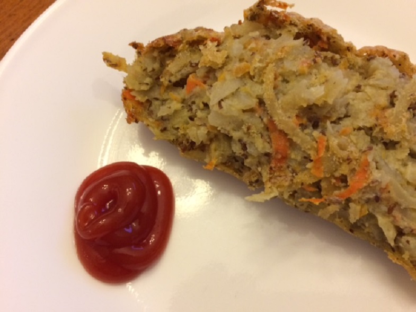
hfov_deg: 61.7
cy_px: 156
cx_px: 208
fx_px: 348
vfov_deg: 48.2
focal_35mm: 29
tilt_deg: -64.3
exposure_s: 1/30
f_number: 2.2
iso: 160
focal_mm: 4.15
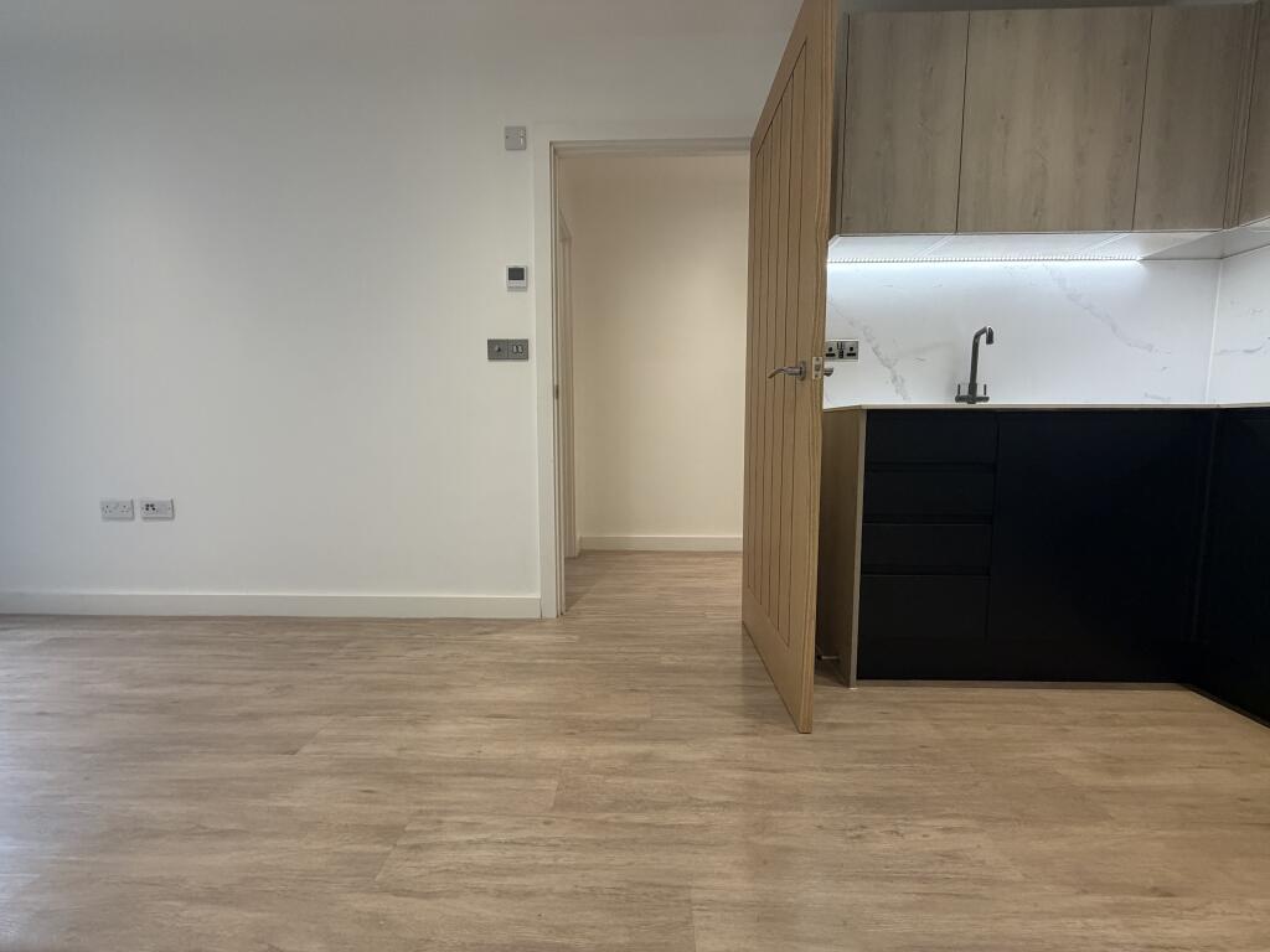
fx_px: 514
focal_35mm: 14
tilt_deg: -5.9
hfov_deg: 102.1
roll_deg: -0.4
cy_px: 476
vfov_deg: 85.7
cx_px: 635
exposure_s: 1/100
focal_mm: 2.22
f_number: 2.2
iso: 320
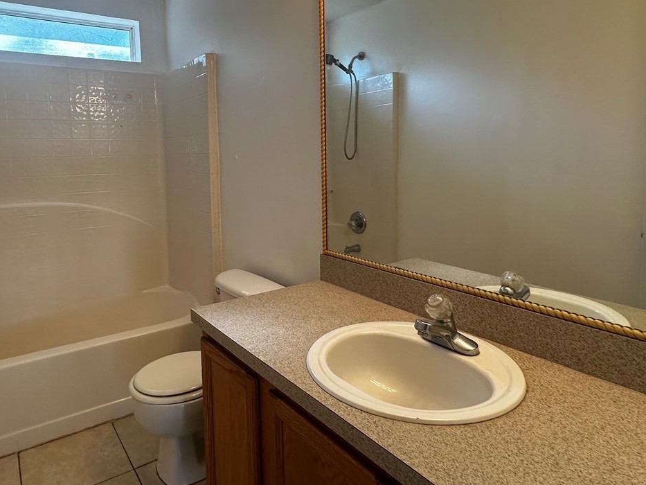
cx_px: 269
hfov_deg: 71.1
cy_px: 190
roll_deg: +1.1
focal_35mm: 24
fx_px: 448
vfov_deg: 56.3
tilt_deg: -4.9
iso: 125
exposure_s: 1/120
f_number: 2.2
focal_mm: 2.22
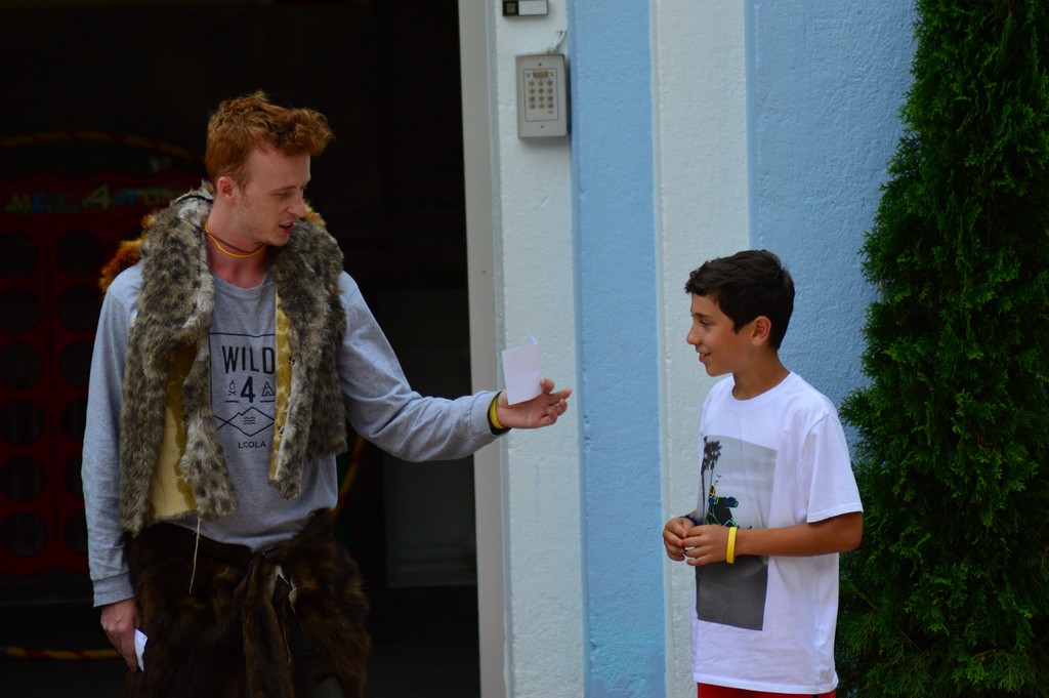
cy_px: 349
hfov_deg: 7.0
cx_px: 524
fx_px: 8516
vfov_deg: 4.7
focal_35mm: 292
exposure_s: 1/640
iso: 200
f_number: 4.8
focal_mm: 195
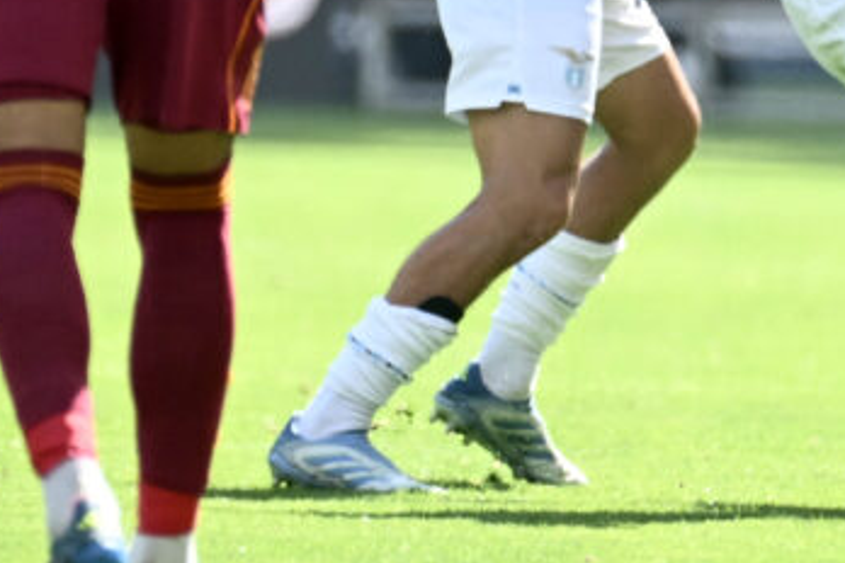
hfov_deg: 1.3
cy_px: -140
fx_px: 37294
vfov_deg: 0.9
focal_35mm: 1589
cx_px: 1071
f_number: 4
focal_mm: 360
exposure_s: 1/1600
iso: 640
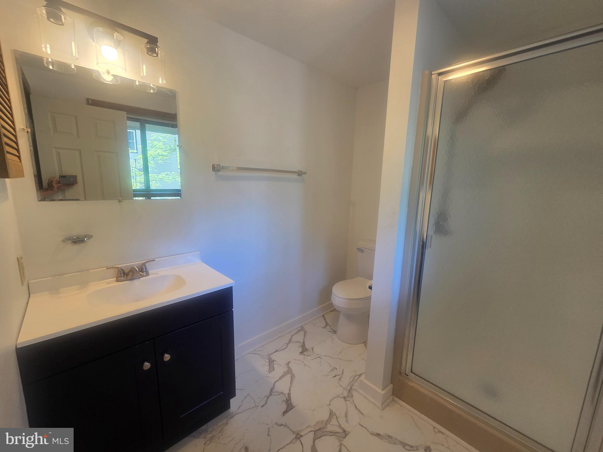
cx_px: 302
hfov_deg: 106.2
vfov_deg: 89.9
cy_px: 226
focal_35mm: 13
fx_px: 226
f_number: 2.2
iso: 125
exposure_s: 1/120
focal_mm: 2.2
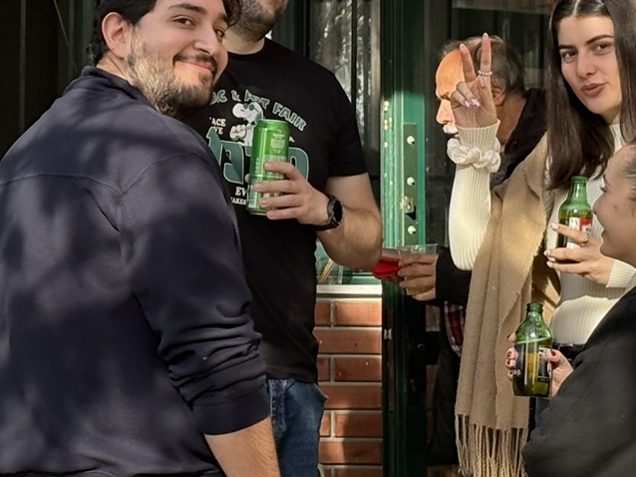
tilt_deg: +3.8
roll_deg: +0.0
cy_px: 124
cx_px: 92
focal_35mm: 167
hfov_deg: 11.8
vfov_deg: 8.9
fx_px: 3067
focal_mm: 5.96
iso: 50
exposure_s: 1/523
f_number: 1.6
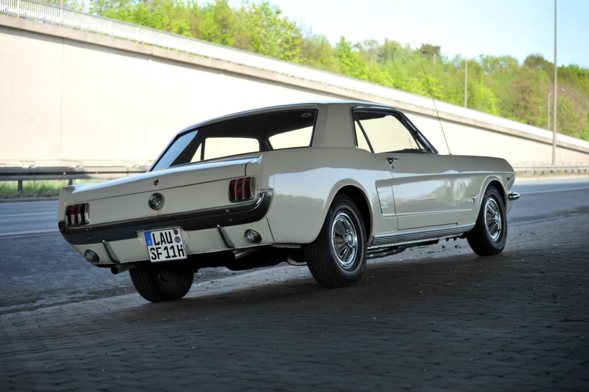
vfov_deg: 19.4
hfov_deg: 28.9
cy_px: 196
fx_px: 1145
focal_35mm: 70
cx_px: 294
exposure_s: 1/400
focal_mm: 70
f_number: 4.5
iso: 200
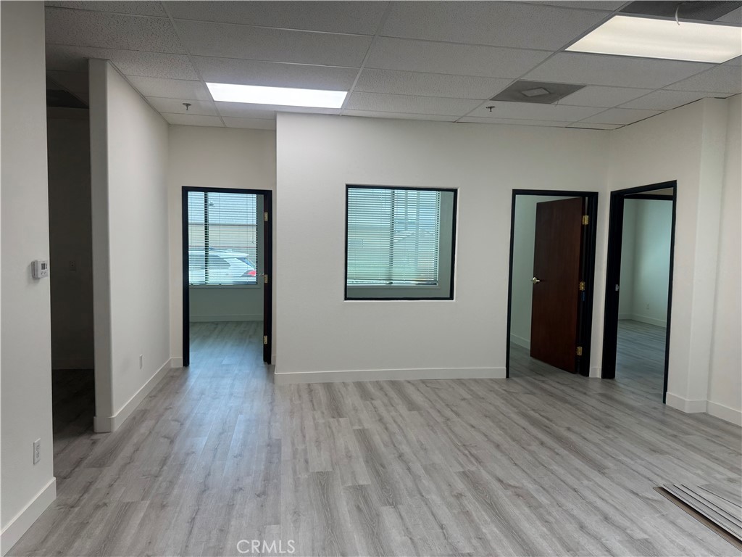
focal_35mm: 24
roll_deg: -1.4
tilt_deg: -4.0
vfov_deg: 56.8
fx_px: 514
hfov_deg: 71.6
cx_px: 371
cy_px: 278
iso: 64
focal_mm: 6.76
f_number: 1.78
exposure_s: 1/120
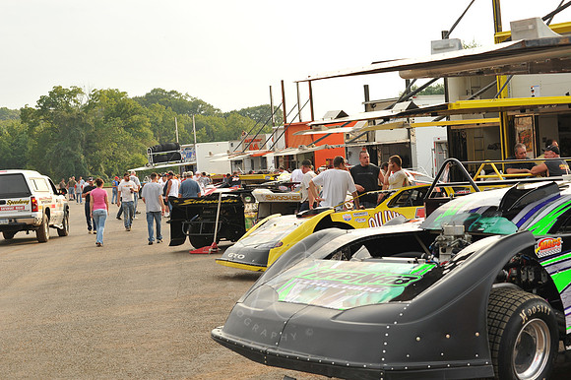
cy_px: 190
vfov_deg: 17.0
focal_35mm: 80
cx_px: 286
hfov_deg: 25.4
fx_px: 1268
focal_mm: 80
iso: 500
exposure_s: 1/320
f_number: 8
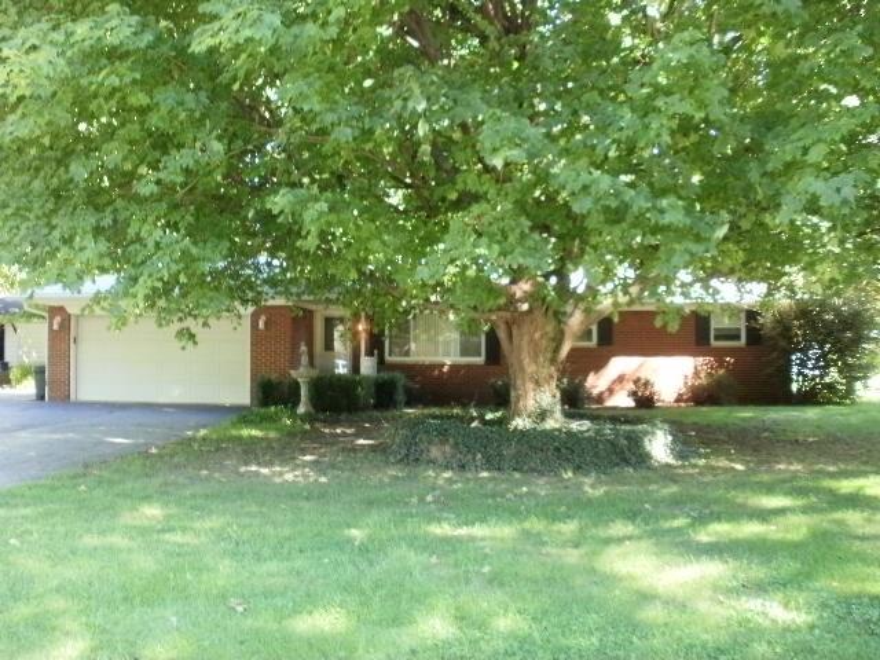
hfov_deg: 51.4
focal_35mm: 36
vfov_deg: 39.7
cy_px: 330
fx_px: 915
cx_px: 440
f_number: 3.5
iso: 125
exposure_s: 1/30
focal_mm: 6.3
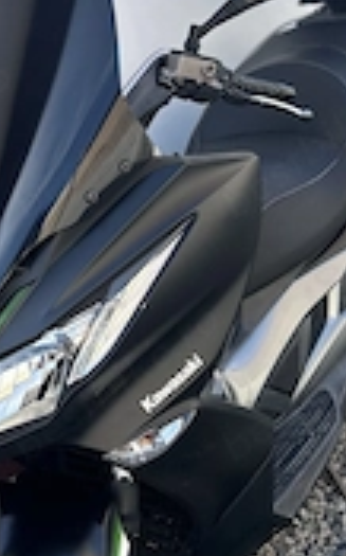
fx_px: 953
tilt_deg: -13.5
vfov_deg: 32.3
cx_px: 32
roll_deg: +16.5
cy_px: 197
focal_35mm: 63
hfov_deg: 20.2
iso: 50
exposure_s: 1/1135
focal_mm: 5.7
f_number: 1.5
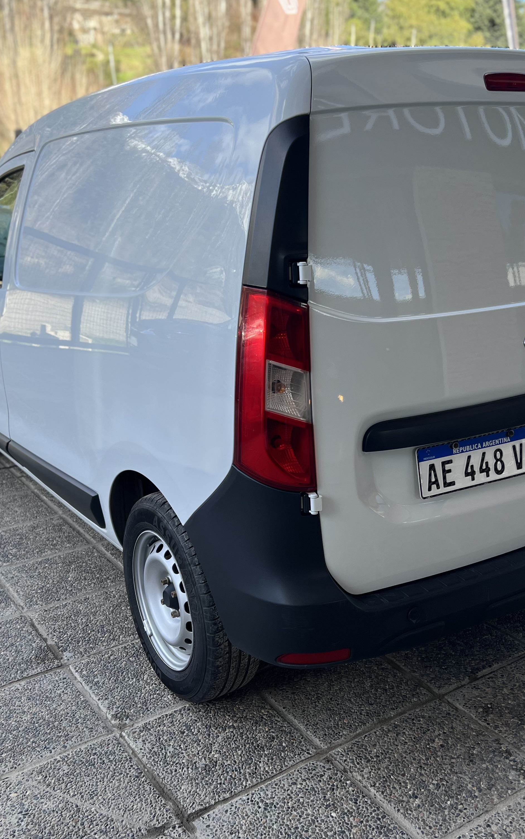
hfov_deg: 34.4
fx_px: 847
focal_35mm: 37
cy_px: 417
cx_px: 303
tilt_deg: -15.8
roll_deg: +0.3
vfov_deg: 52.7
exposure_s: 1/808
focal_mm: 5.7
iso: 50
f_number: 1.5
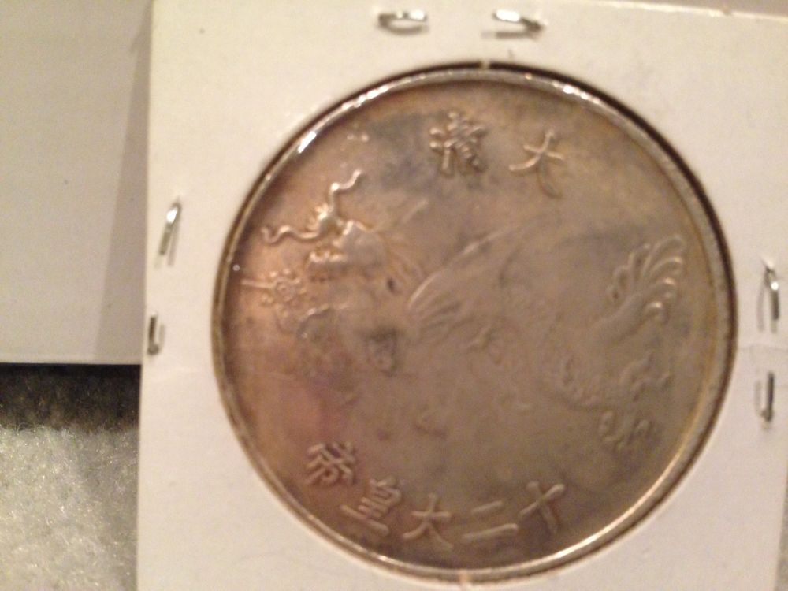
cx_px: 394
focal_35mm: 33
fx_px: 751
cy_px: 296
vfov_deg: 42.9
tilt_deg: -32.8
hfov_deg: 55.4
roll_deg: -1.5
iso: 320
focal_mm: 4.12
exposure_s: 1/15
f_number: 2.4
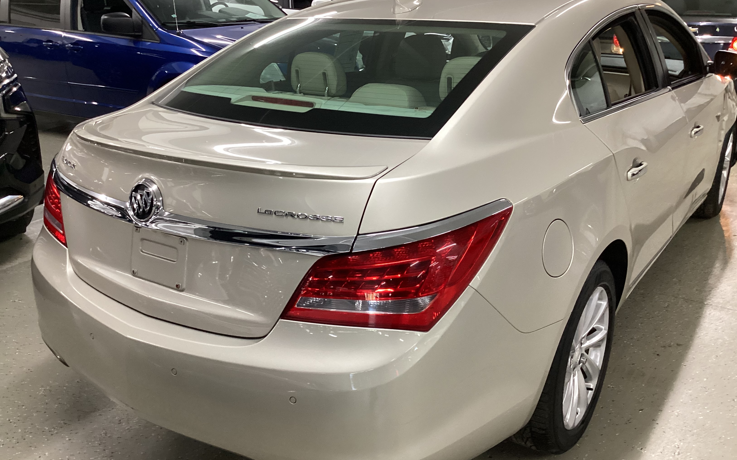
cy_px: 238
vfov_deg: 38.3
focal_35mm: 33
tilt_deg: -22.3
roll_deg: -0.2
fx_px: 663
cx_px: 370
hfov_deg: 58.1
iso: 250
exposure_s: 1/60
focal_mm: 3.3
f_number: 2.4
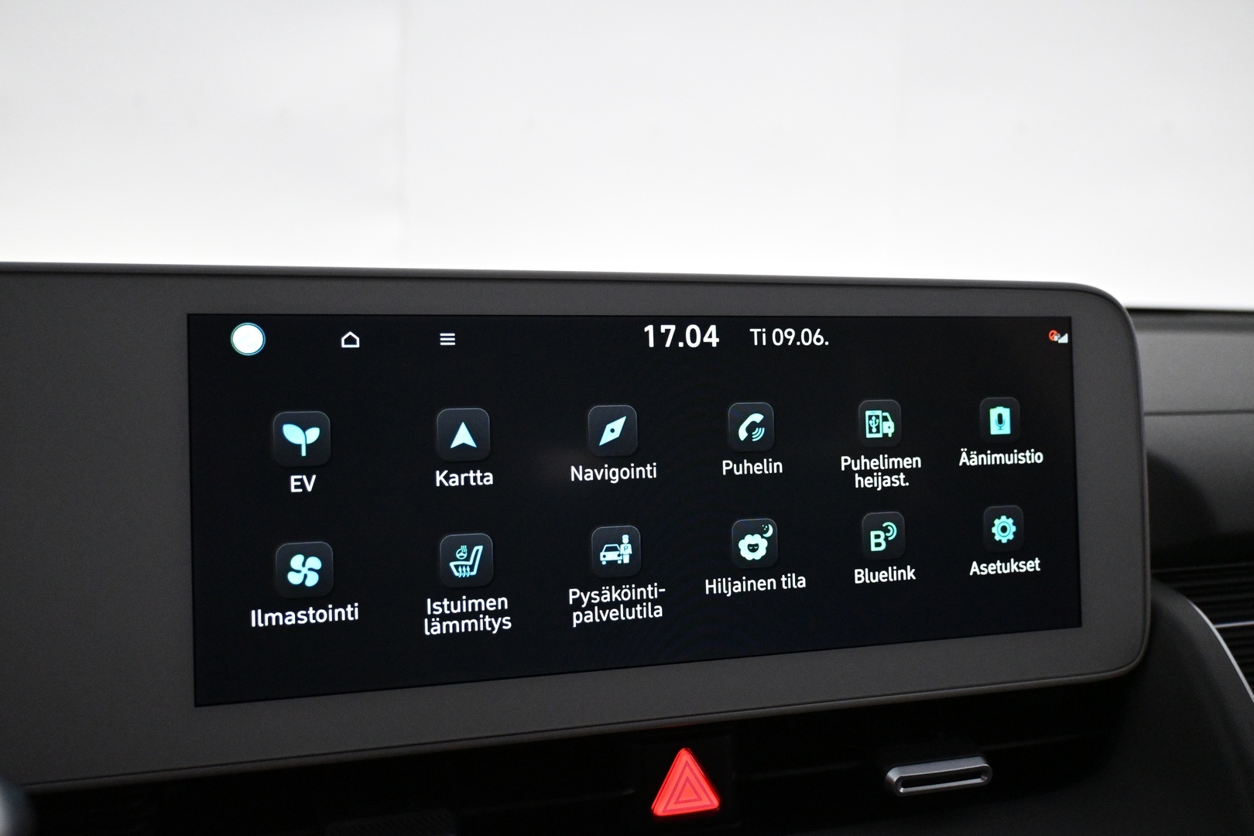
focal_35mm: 29
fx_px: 1019
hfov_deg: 63.2
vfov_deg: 44.6
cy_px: 418
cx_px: 627
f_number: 3.8
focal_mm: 19.5
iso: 4000
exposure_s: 1/200
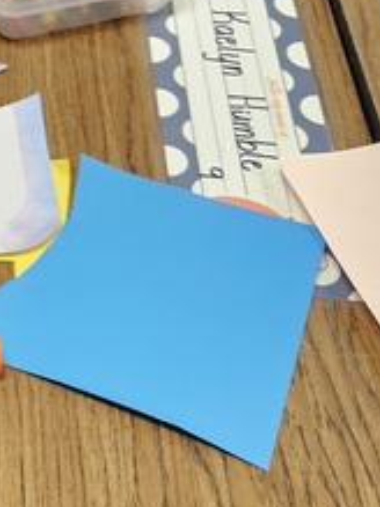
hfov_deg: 15.3
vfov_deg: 22.7
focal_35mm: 84
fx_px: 1231
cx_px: -297
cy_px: 39
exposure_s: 1/120
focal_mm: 5.4
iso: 500
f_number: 1.8
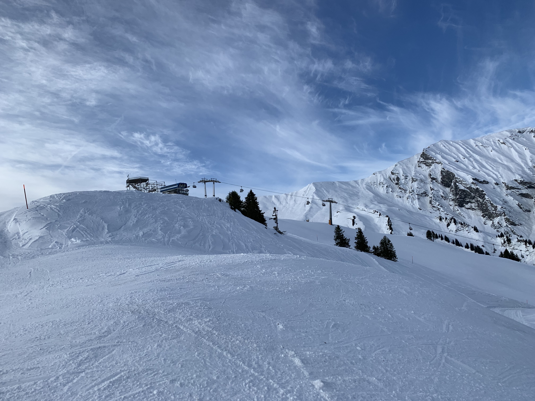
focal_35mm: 26
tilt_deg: +9.9
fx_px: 402
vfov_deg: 53.1
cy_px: 200
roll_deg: +9.1
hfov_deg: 67.3
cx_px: 268
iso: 25
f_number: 1.8
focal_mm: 4.25
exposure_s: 1/2833
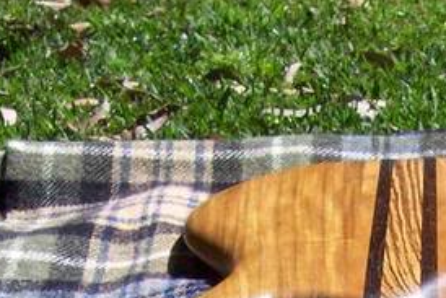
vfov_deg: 9.3
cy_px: 702
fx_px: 1636
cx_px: 396
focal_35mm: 132
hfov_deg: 15.4
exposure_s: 1/426
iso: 80
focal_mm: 5.6
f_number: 5.1
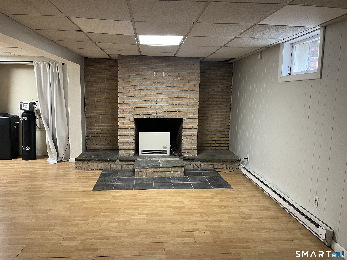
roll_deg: +0.0
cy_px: 130
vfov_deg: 53.1
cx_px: 174
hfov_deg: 67.3
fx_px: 261
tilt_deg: -8.1
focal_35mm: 26
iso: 200
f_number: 1.6
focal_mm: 5.1
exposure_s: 1/60
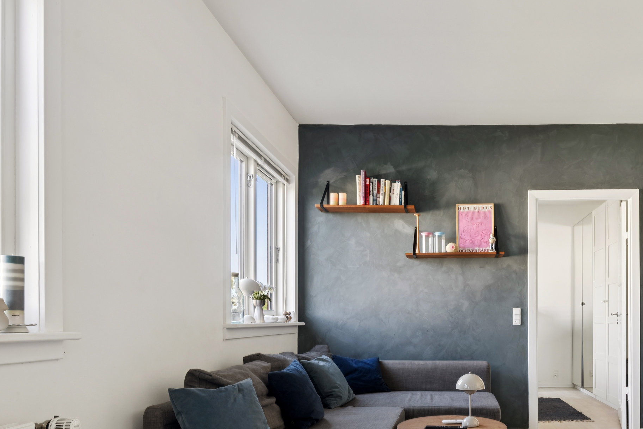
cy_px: 321
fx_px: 500
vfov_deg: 44.8
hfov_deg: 63.2
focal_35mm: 28
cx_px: 447
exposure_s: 1/5
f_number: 9
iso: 160
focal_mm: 17
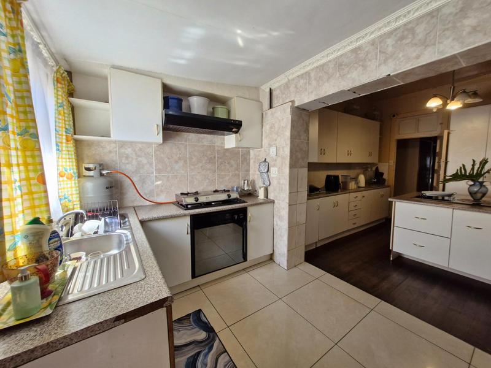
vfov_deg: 89.9
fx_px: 184
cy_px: 184
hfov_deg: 106.2
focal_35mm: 13
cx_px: 246
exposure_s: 1/50
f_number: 2.2
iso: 64
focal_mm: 1.74
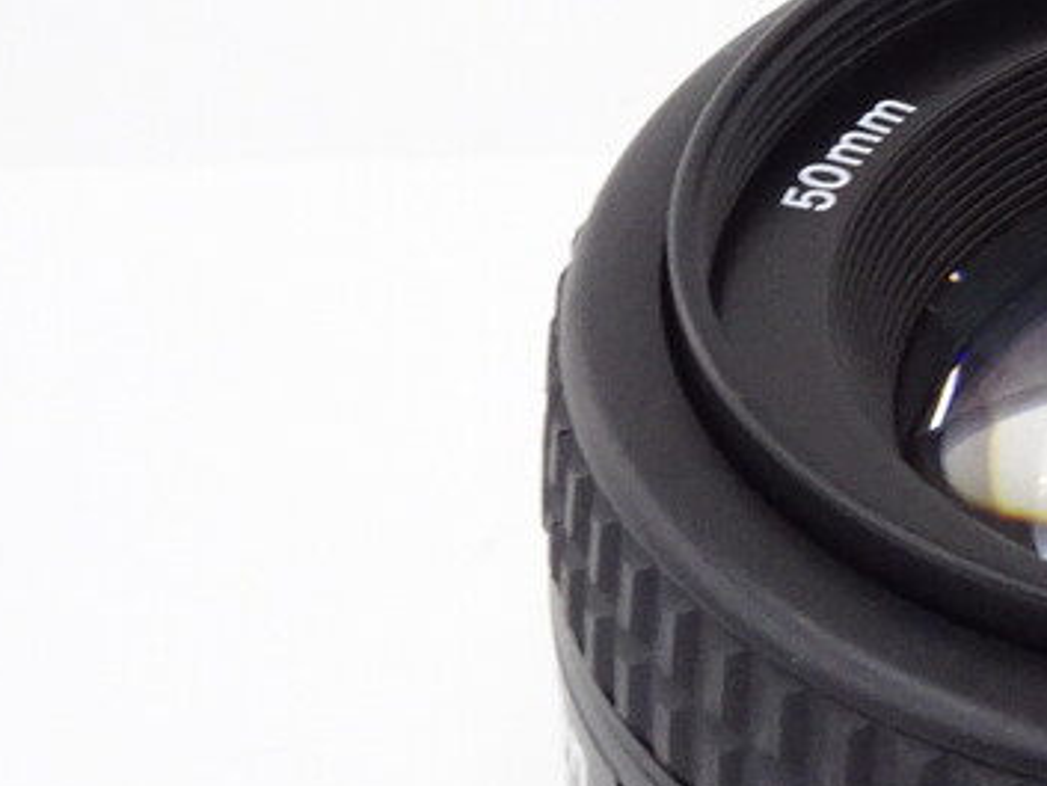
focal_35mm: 231
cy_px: 739
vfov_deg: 6.4
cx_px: 1403
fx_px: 6989
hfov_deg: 8.4
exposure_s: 1/60
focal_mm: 11.66
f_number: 5
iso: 640
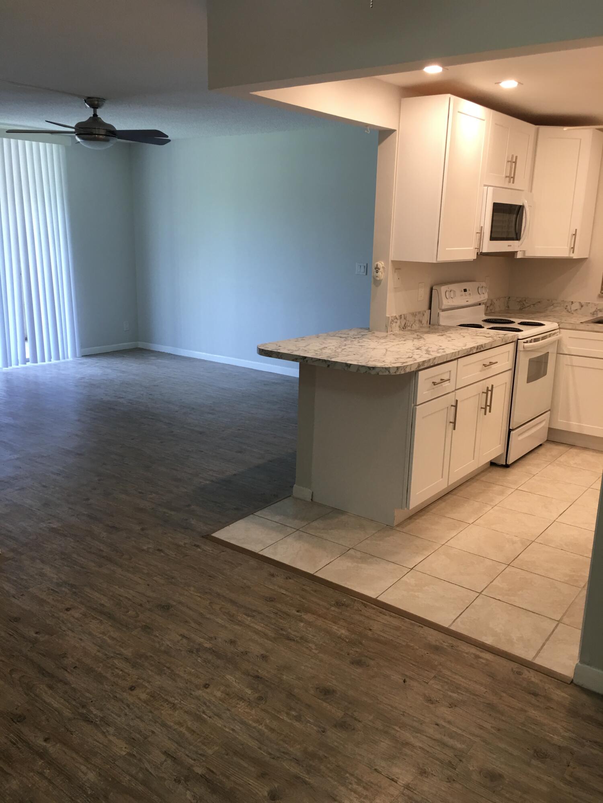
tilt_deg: -11.9
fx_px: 674
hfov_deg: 48.2
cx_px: 302
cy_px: 402
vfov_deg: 61.7
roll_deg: -1.7
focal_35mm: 29
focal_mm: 4.15
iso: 25
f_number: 2.2
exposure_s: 1/15
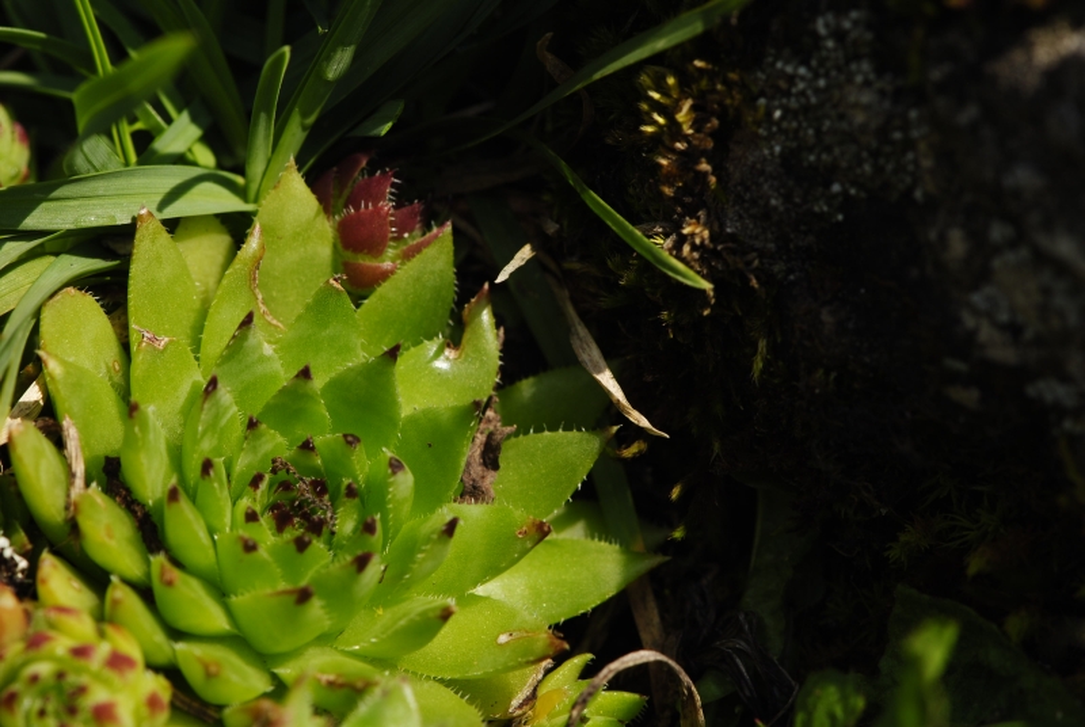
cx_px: 542
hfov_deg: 16.0
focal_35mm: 128
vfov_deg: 10.8
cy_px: 364
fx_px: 3848
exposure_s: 1/200
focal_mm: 85
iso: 100
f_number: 9
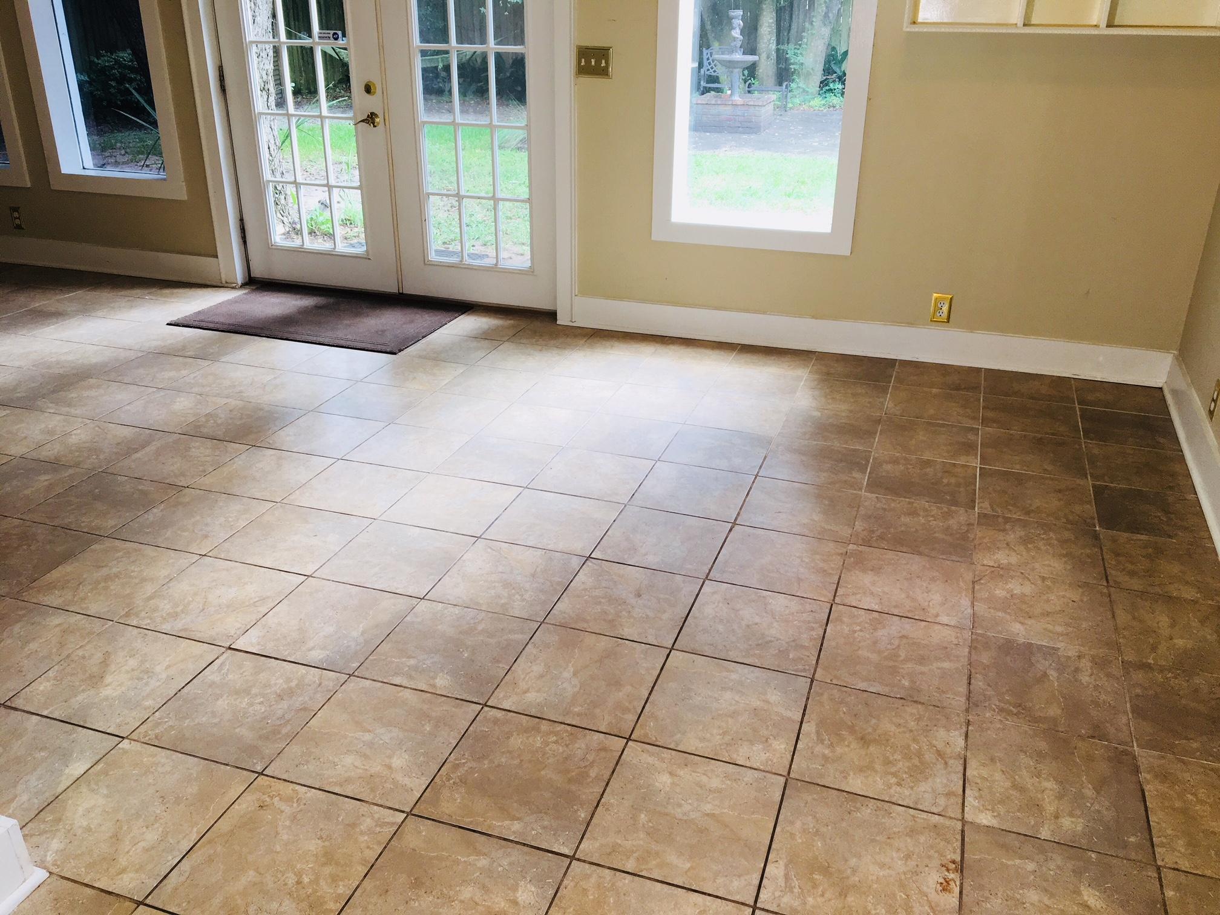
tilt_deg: -24.7
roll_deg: +0.1
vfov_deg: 48.2
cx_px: 610
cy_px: 458
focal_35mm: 29
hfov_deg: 61.7
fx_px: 1022
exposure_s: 1/30
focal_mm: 4.15
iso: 32
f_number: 2.2
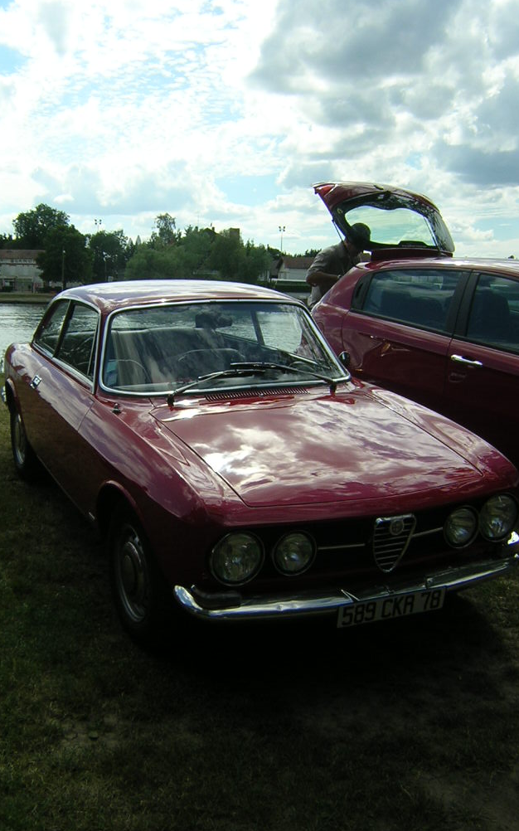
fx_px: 883
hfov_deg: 32.7
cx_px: 217
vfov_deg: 50.4
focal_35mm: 39
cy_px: 422
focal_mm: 4.7
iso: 100
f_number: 5.2
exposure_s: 1/449
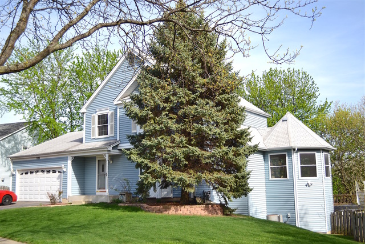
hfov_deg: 49.5
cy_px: 122
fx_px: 395
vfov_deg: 34.2
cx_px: 182
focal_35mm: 39
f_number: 4.2
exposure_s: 1/500
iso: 100
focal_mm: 26
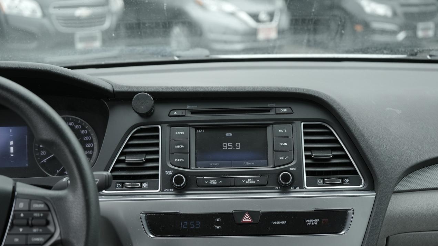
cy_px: 142
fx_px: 639
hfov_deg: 37.9
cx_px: 220
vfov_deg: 21.8
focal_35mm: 55
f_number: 5
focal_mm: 52
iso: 1000
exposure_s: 1/1000
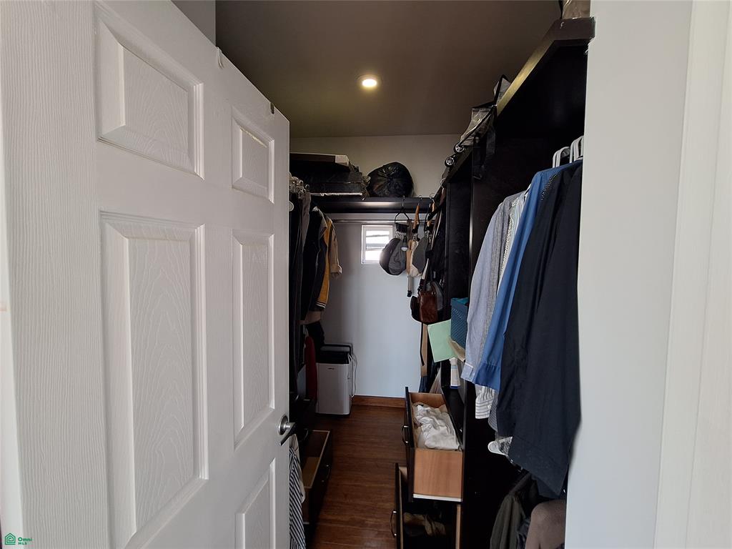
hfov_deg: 106.2
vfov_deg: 89.9
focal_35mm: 13
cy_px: 274
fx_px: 275
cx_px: 366
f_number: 2.2
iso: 125
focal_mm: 1.74
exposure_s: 1/40
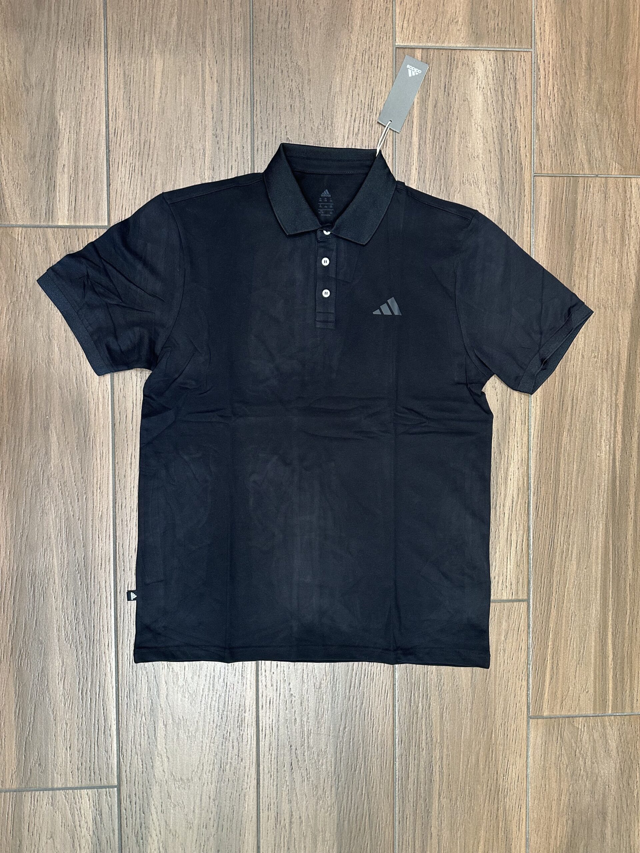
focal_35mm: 24
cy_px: 426
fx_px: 592
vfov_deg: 71.6
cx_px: 320
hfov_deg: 56.8
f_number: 1.78
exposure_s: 1/50
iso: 250
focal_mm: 6.86
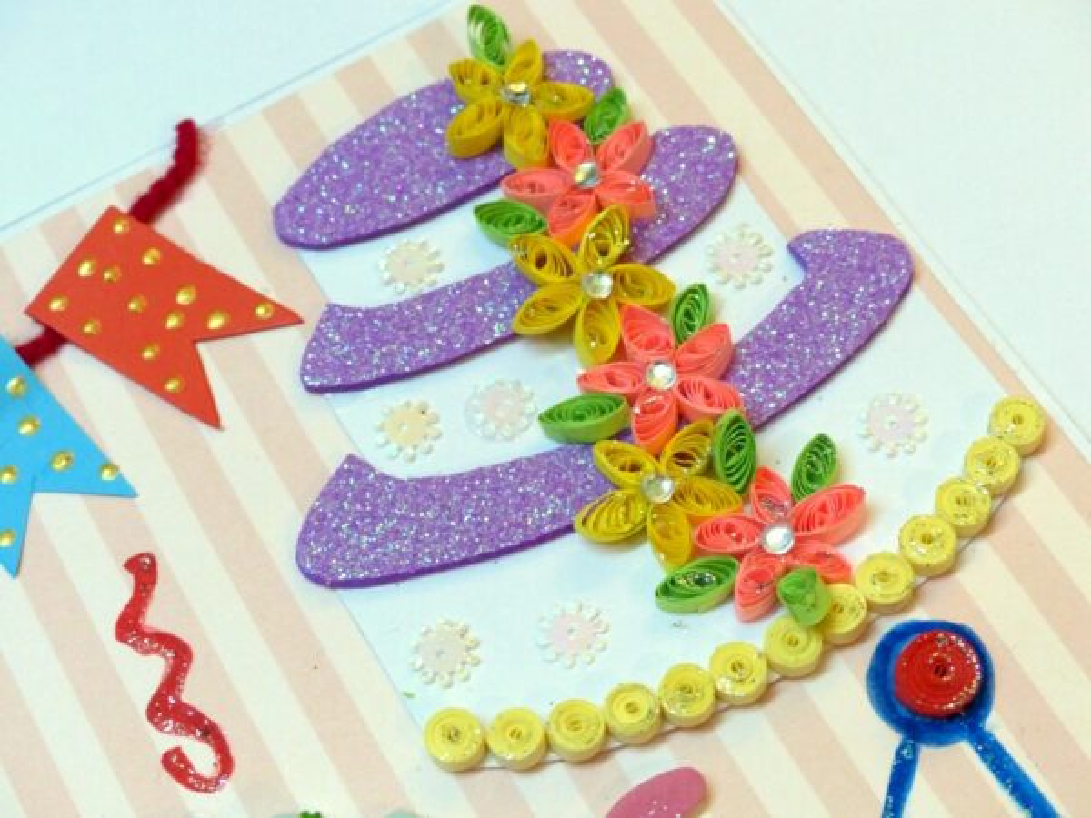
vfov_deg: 24.0
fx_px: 1923
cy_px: 409
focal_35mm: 61
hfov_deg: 31.7
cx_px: 546
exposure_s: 1/60
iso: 400
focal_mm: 10.9
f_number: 3.5
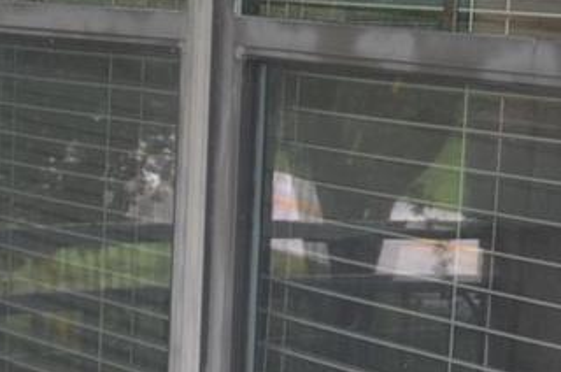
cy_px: 590
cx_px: 56
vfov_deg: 9.8
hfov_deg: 15.1
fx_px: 2100
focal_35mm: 135
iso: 200
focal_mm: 18
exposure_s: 1/250
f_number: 3.8
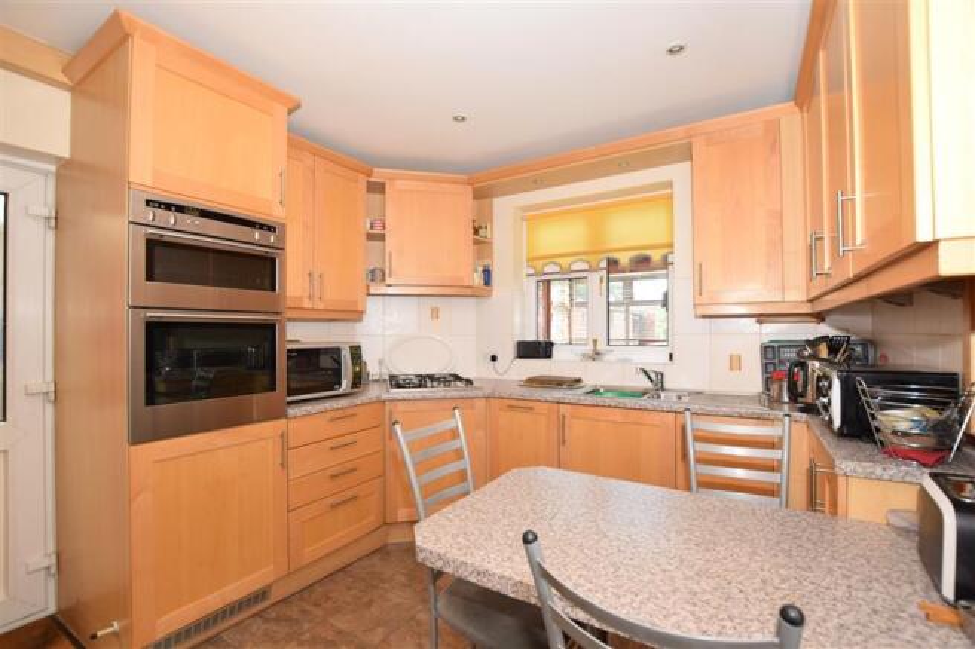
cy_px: 324
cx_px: 488
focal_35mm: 15
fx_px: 406
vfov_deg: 77.3
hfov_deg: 100.4
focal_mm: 10
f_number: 5.6
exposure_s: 1/80
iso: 400
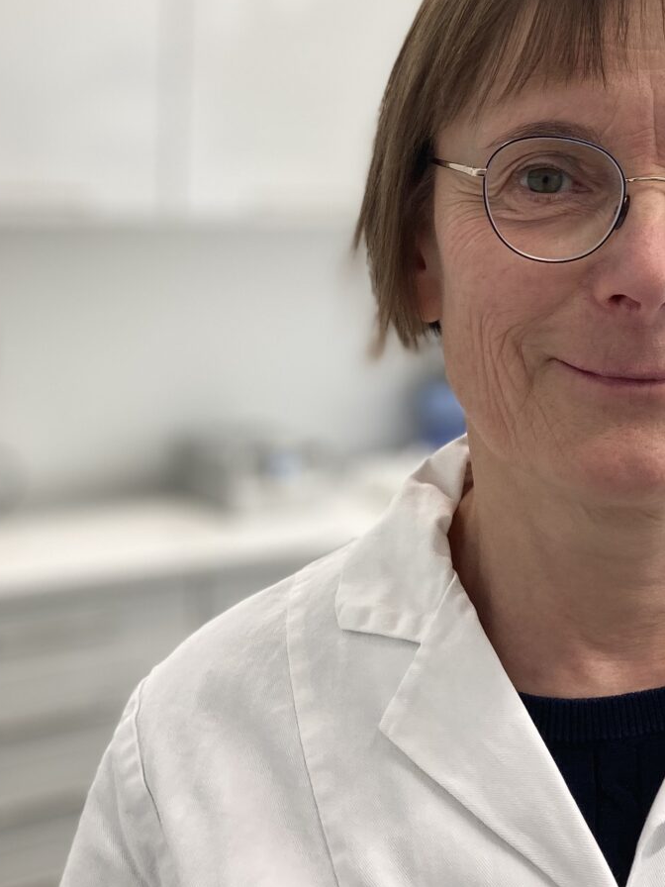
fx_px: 1537
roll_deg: -0.7
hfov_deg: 23.7
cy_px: 185
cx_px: 618
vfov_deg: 31.4
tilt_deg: +2.2
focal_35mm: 60
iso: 32
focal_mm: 3.99
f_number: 1.8
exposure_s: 1/100
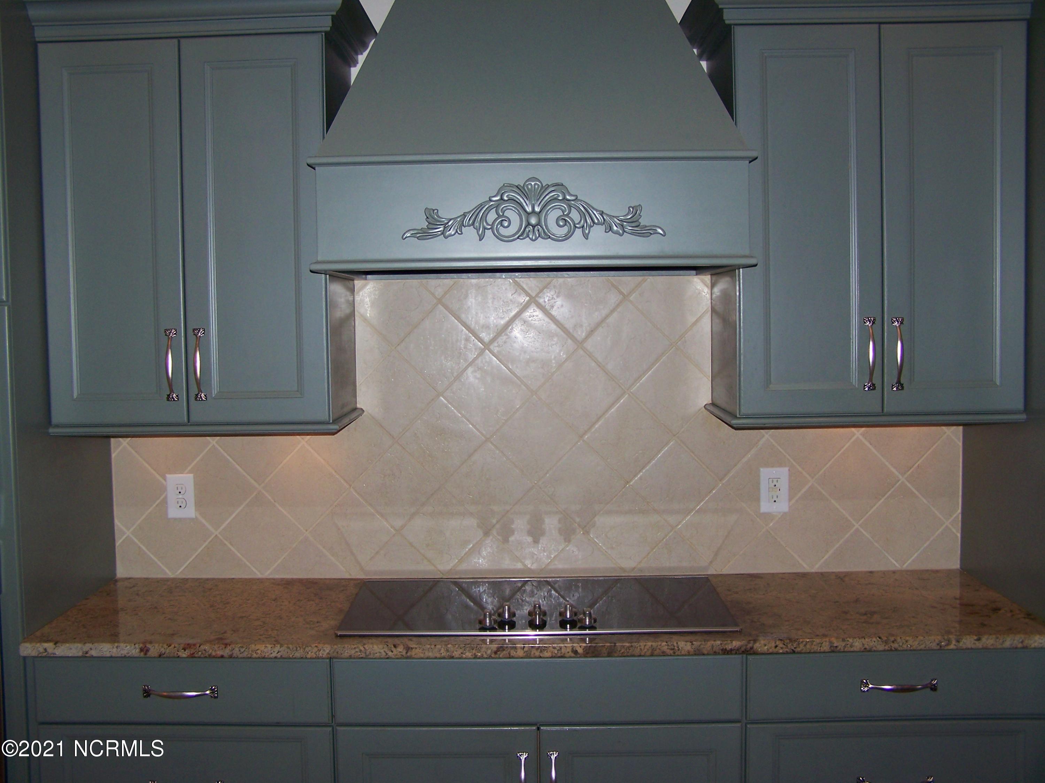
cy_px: 392
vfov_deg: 37.7
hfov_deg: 49.0
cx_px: 522
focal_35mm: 38
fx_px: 1147
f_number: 2.8
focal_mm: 6.3
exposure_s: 1/60
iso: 80
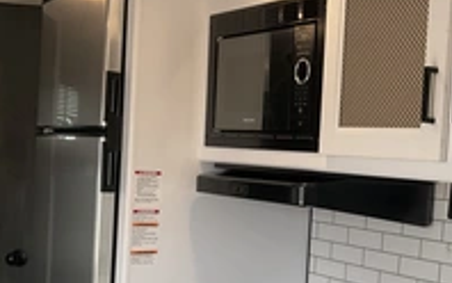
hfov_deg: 31.8
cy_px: 199
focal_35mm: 62
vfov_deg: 20.9
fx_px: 764
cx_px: 381
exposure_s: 1/122
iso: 50
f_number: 1.8
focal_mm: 3
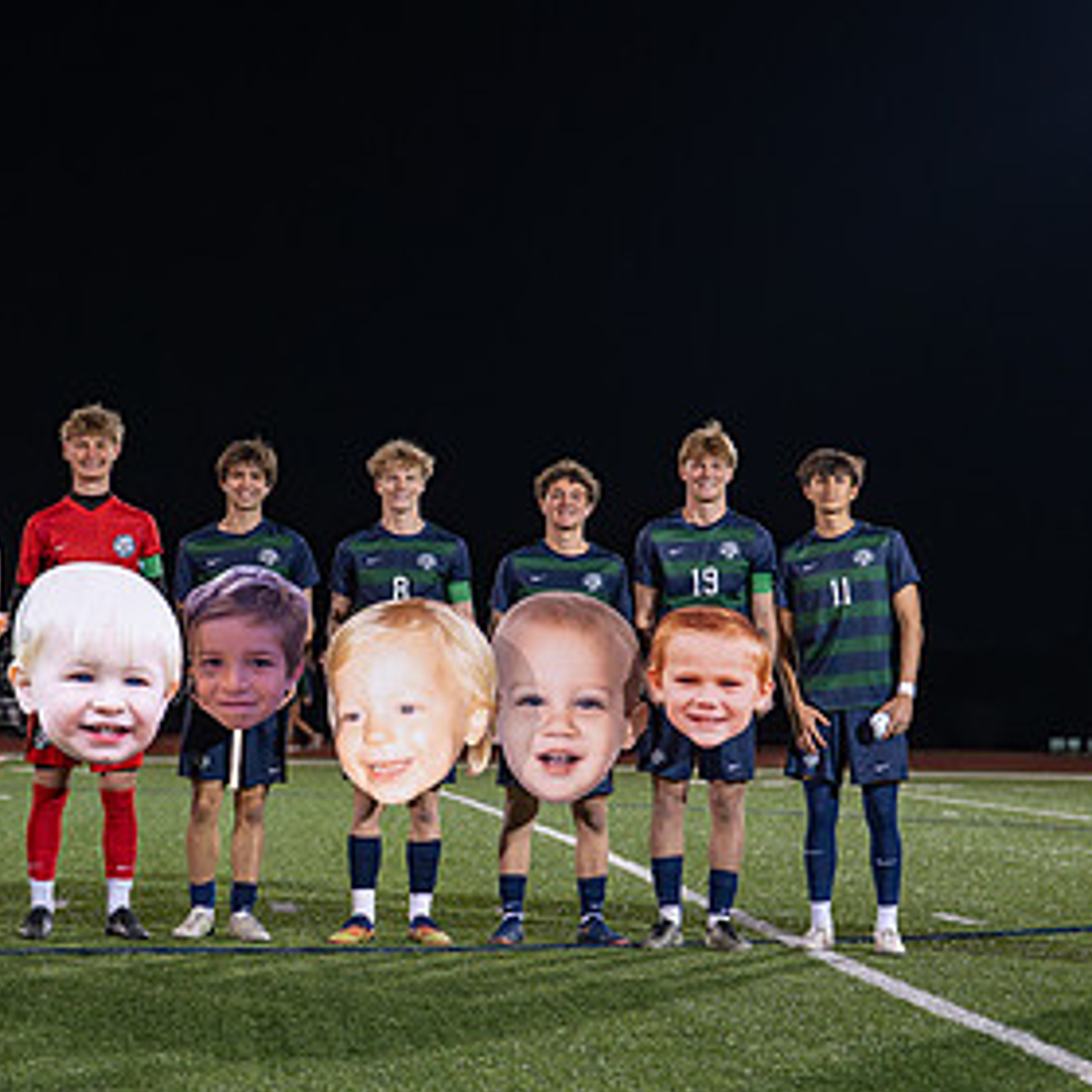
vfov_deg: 17.2
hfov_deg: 17.1
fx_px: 3605
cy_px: 677
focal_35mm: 101
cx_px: 222
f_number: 2
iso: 1250
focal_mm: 50
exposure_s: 1/640
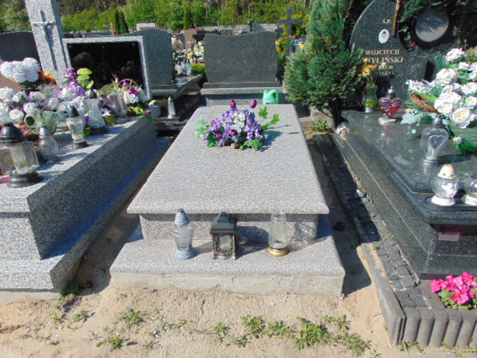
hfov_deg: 69.4
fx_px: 344
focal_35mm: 25
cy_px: 179
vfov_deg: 54.9
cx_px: 238
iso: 80
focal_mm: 4.5
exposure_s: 1/200
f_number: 7.7
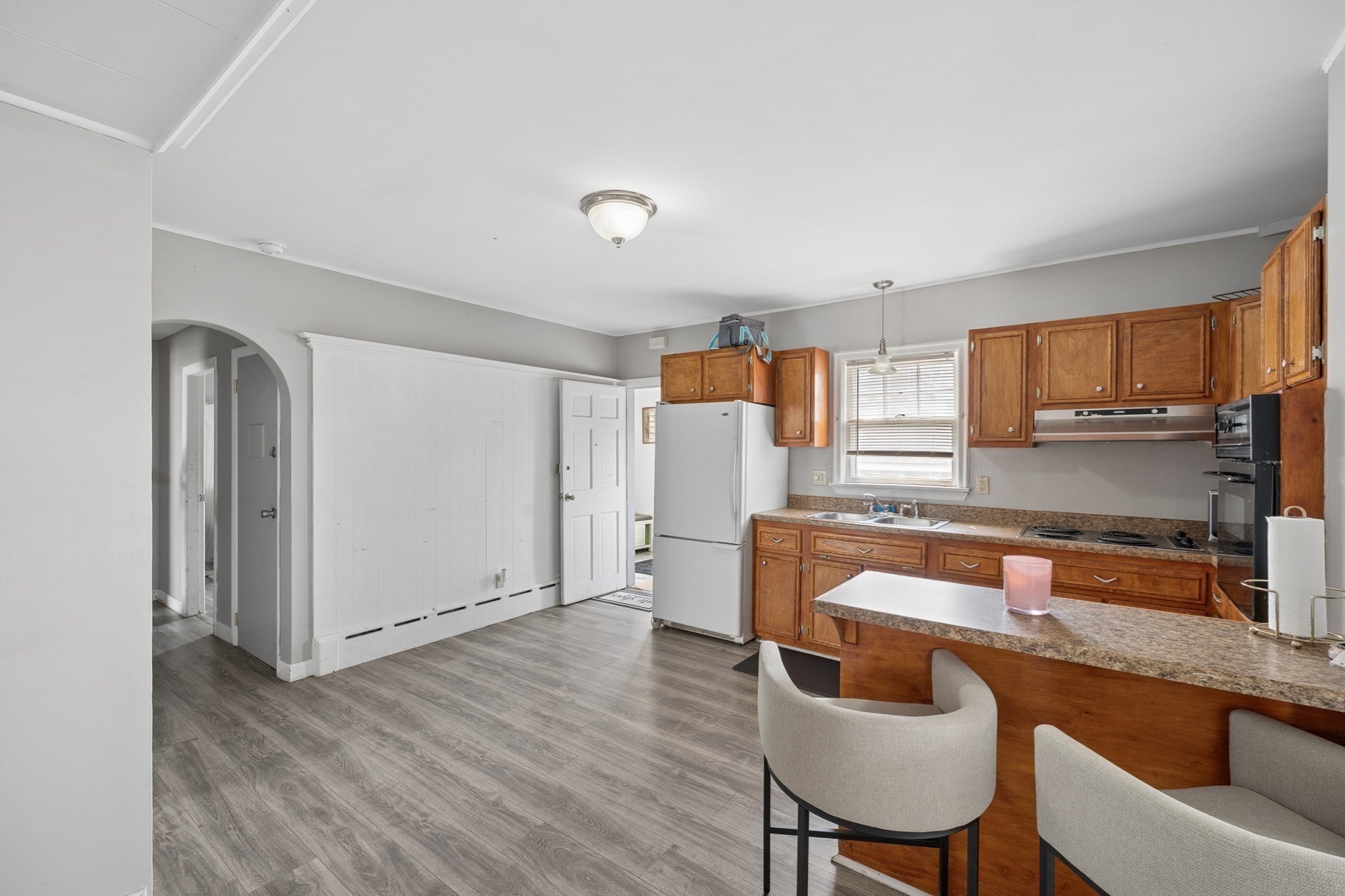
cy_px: 448
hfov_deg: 104.3
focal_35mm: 14
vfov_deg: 81.2
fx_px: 523
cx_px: 672
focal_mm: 14
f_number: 8
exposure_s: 1/20
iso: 400
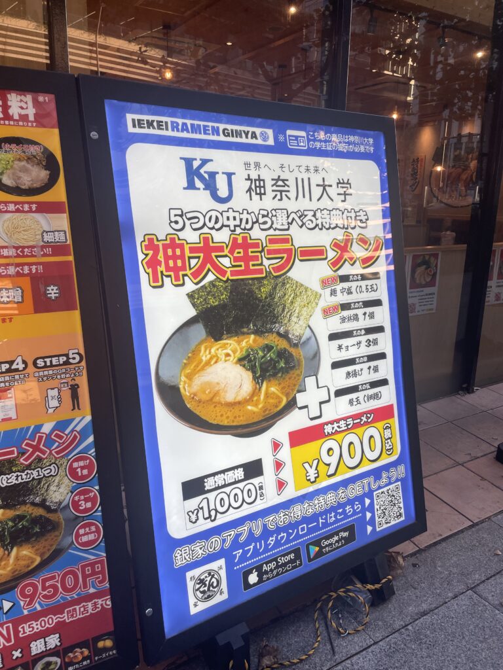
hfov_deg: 53.1
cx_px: 252
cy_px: 335
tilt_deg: -13.6
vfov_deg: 67.3
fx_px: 504
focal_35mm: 26
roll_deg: -1.5
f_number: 1.6
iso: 32
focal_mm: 4.2
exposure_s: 1/445
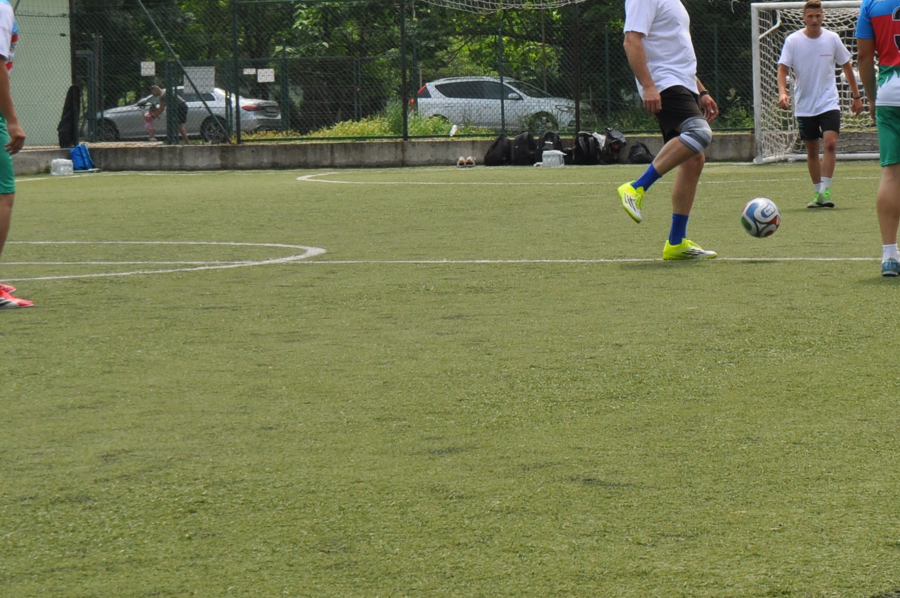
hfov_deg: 15.6
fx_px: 3252
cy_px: 113
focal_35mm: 130
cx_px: 743
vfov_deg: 10.5
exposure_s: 1/320
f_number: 9
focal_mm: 35
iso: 200
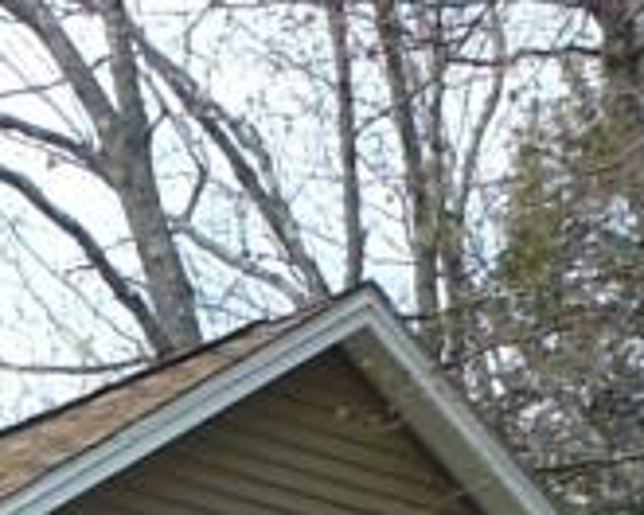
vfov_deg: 8.1
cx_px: -948
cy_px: 1245
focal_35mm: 176
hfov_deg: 9.6
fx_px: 3355
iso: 125
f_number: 3.3
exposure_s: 1/1000
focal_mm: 5.2
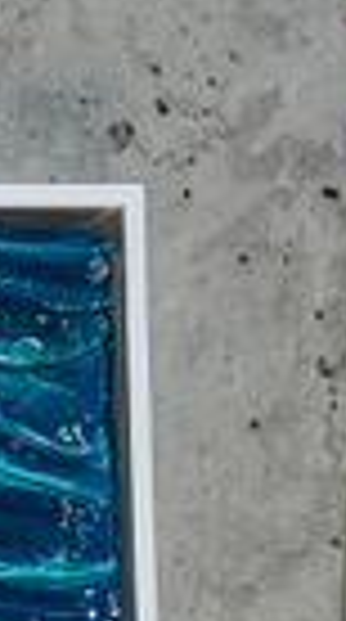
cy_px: 788
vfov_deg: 13.7
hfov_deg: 7.7
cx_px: -283
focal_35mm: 152
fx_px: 2494
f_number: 1.8
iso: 80
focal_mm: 6.8
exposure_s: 1/100
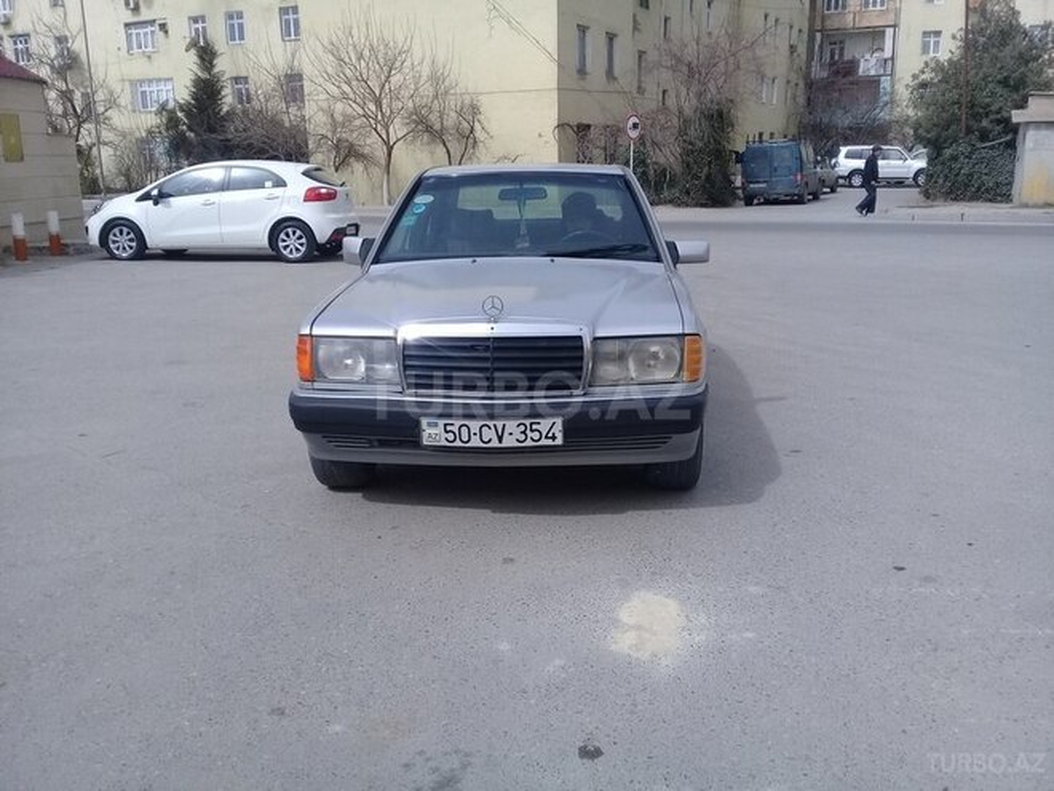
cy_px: 396
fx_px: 944
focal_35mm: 31
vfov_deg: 45.4
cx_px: 527
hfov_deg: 58.4
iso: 50
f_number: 2.2
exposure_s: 1/1664
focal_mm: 3.3
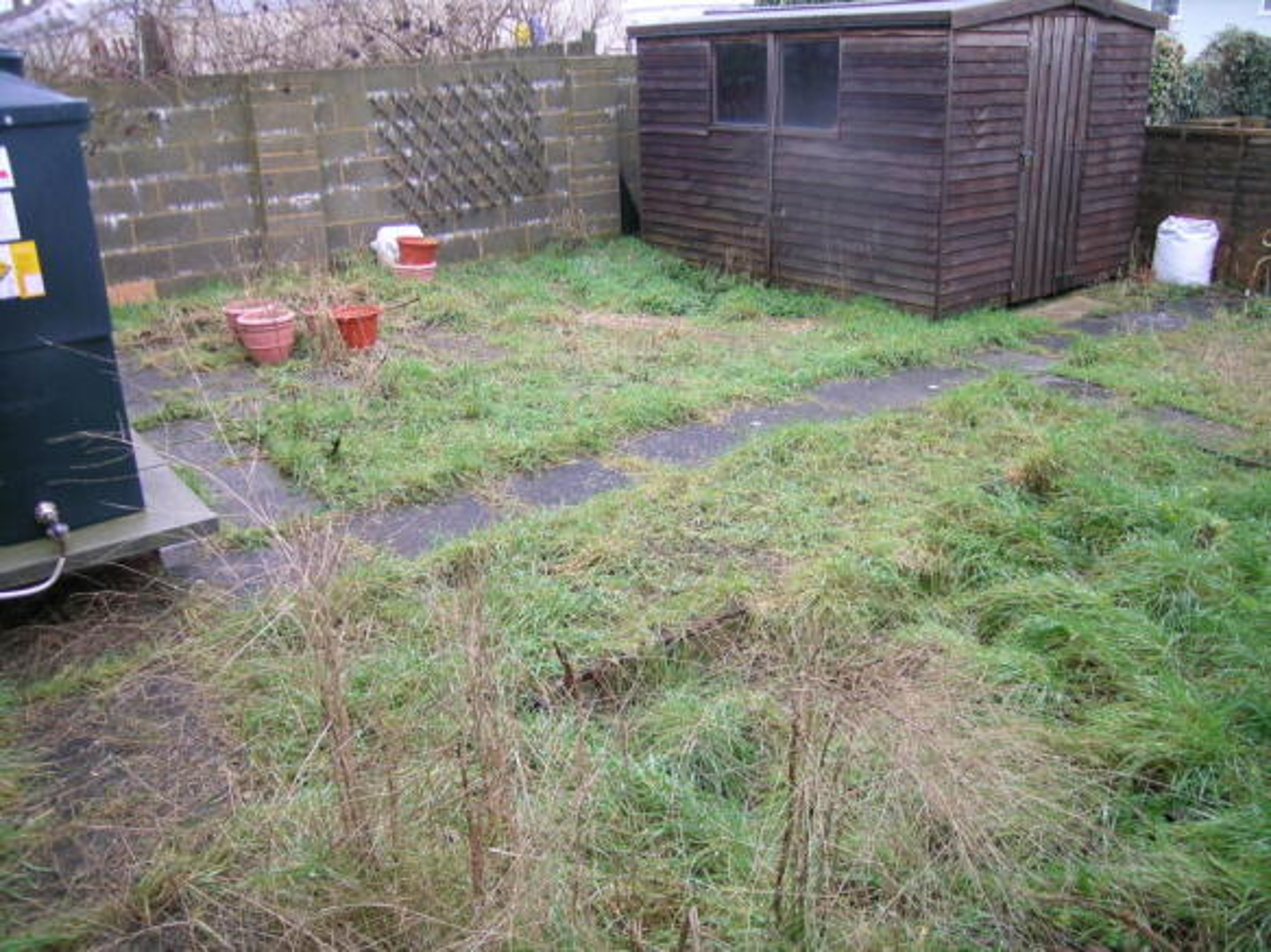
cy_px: 476
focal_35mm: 28
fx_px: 1028
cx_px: 636
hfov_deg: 63.5
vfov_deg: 49.7
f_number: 2.8
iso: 50
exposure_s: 1/43.4
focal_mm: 5.8
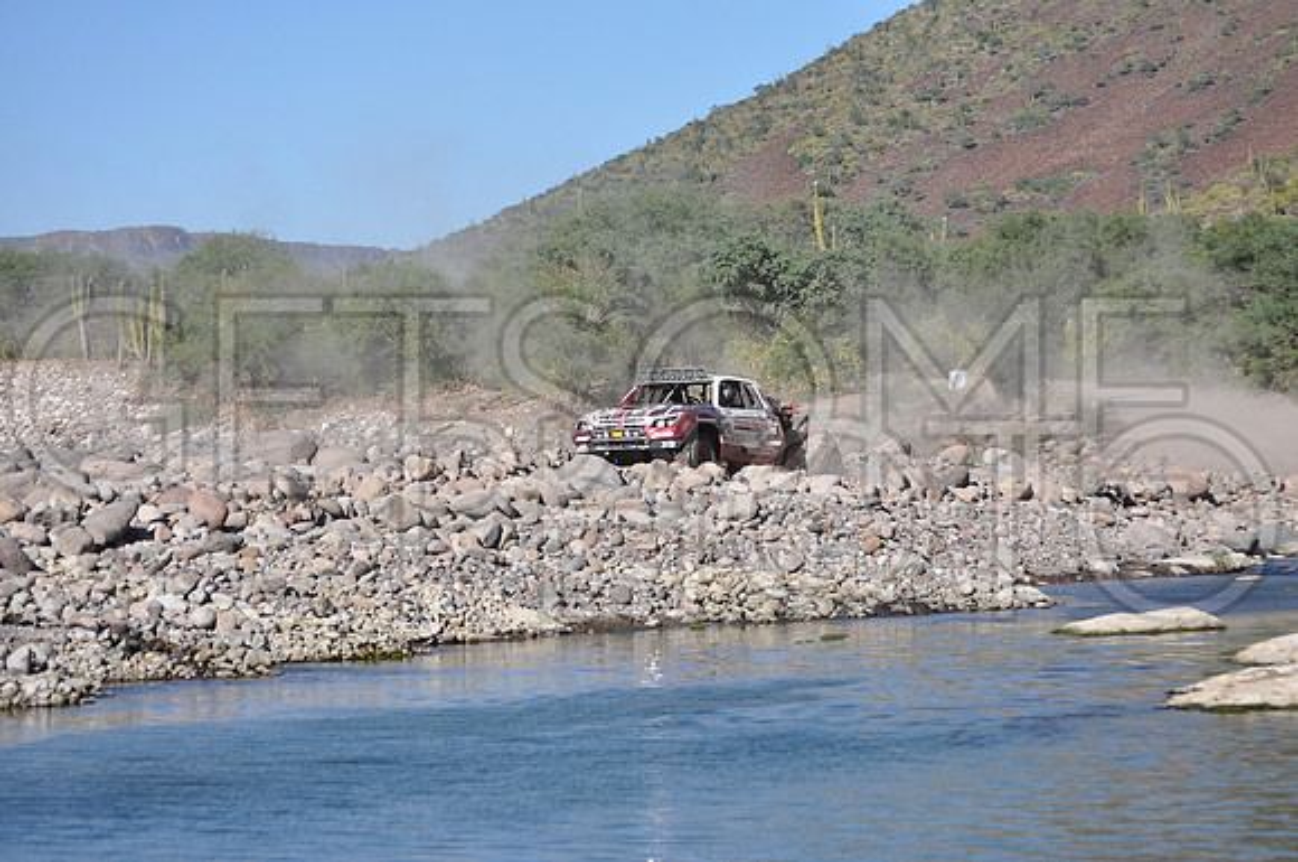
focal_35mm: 102
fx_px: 3673
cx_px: 649
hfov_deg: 20.0
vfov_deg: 13.4
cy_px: 431
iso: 400
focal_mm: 68
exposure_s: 1/1600
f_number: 6.3
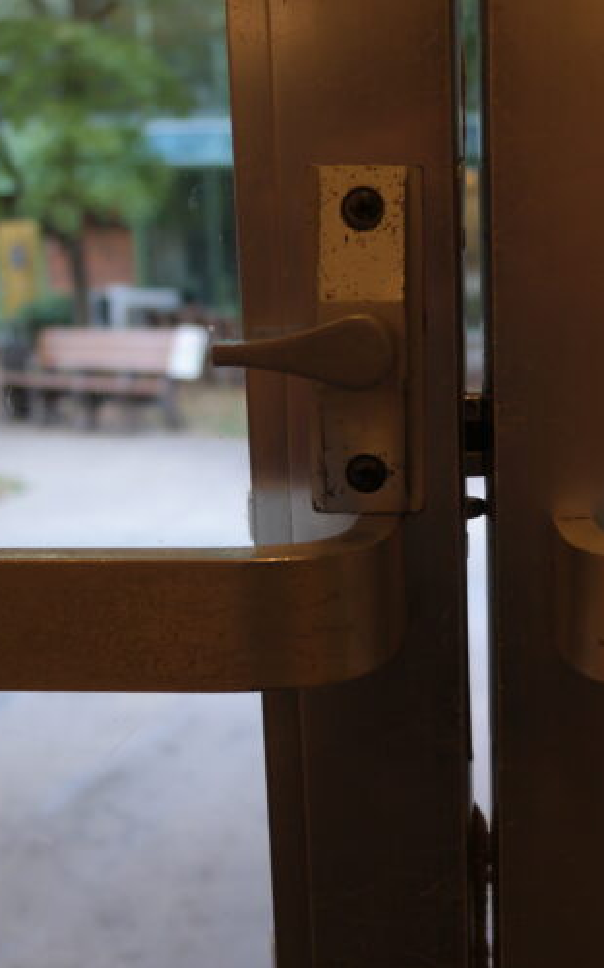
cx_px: 436
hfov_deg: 27.1
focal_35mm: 47
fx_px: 1239
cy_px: 494
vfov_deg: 42.7
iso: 200
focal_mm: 20
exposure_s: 1/40
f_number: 3.5
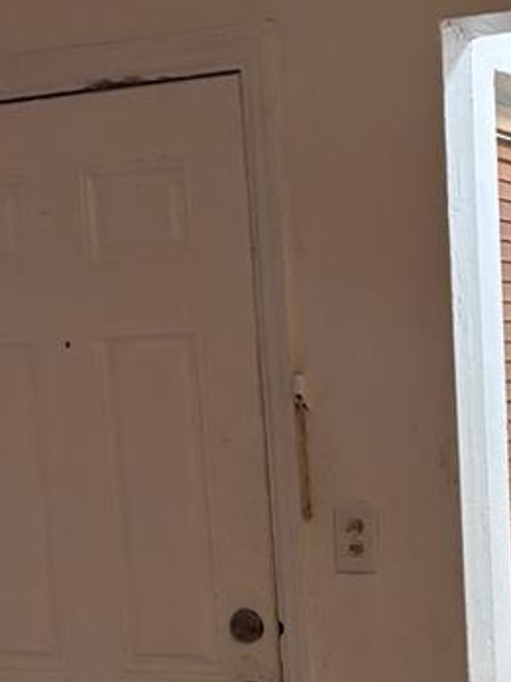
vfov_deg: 21.0
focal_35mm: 90
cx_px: 438
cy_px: 700
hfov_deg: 16.2
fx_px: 1773
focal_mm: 5.96
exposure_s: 1/60
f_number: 1.6
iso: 125
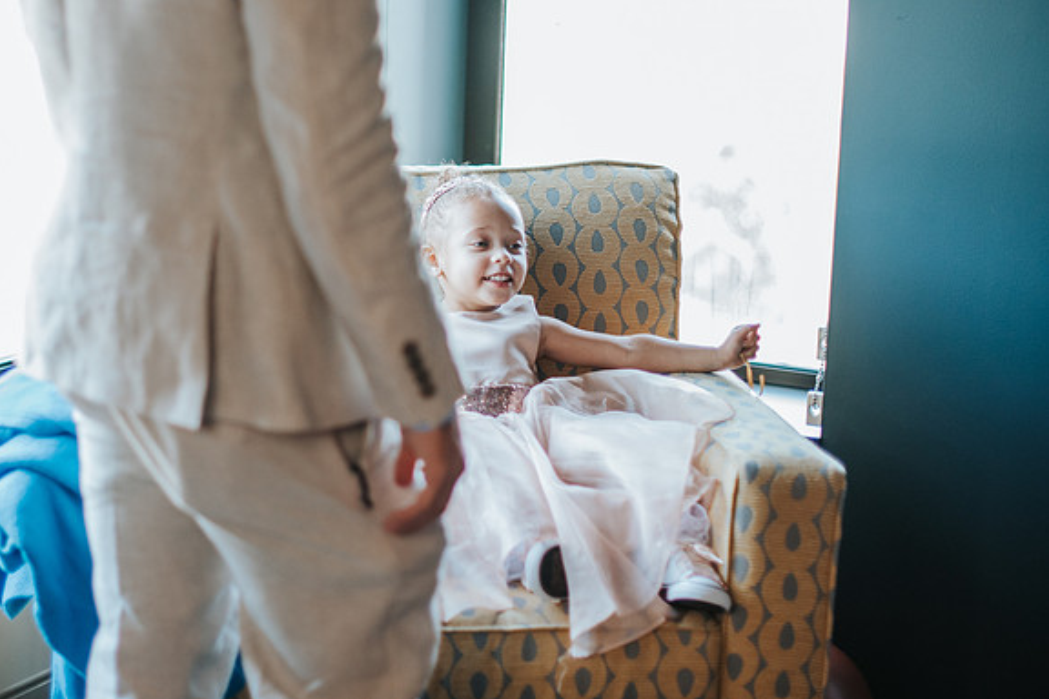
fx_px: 2244
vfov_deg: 17.7
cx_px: 318
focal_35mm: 77
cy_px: 247
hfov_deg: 26.1
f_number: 1.8
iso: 640
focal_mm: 50
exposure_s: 1/320
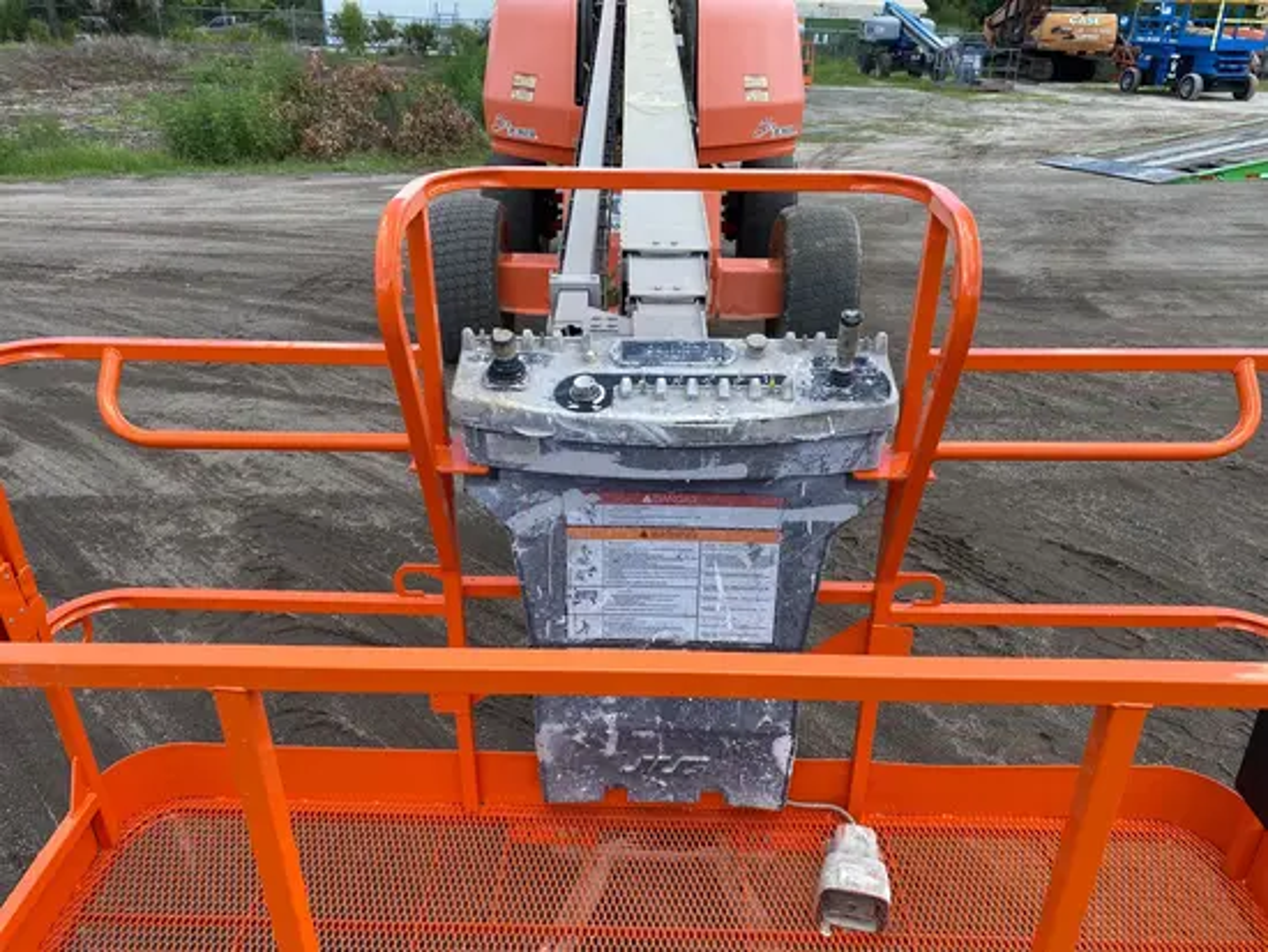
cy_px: 476
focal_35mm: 26
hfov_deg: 67.3
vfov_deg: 53.1
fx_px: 953
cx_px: 634
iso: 32
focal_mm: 4.25
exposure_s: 1/877
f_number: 1.8
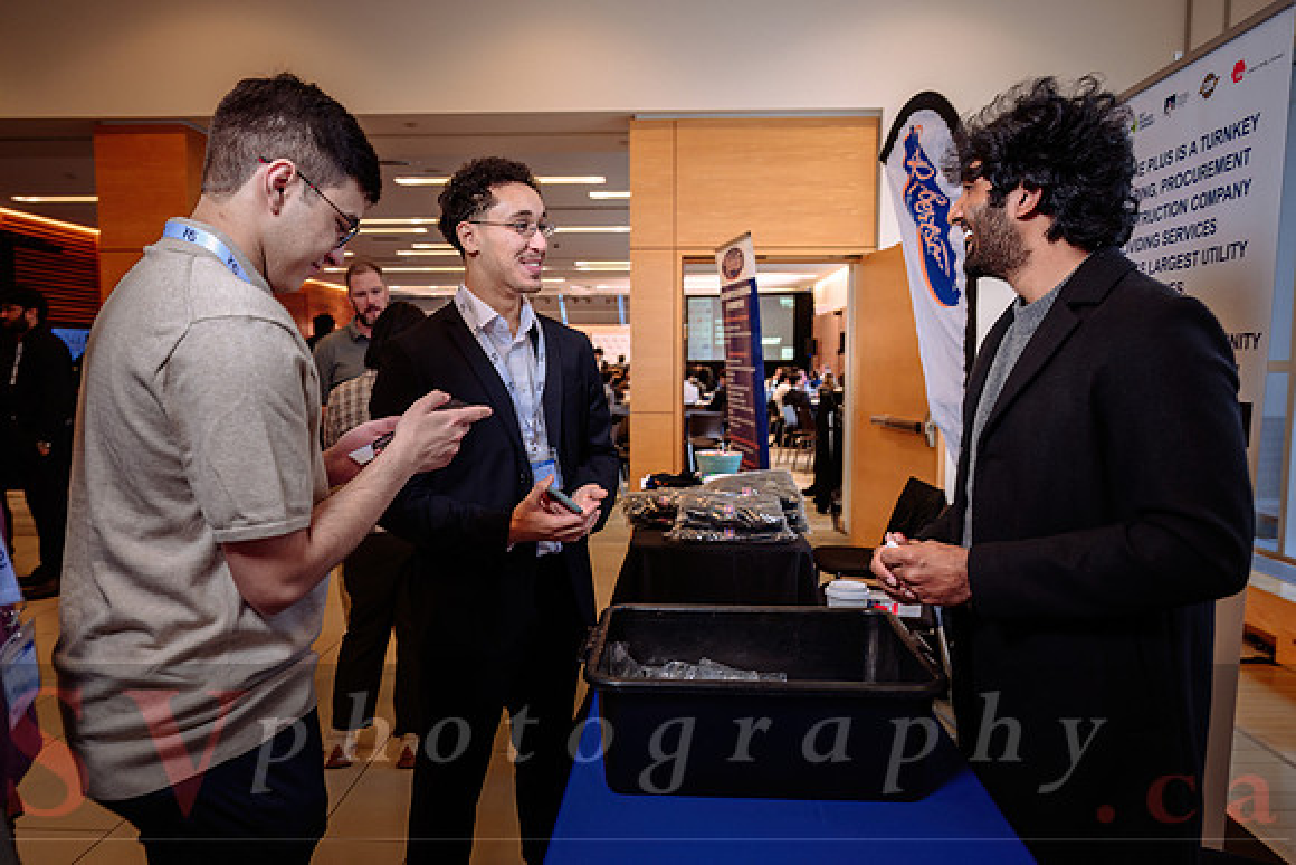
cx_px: 641
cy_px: 432
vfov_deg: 52.3
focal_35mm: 24
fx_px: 880
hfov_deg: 72.7
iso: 1000
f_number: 3.5
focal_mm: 24
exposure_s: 1/100
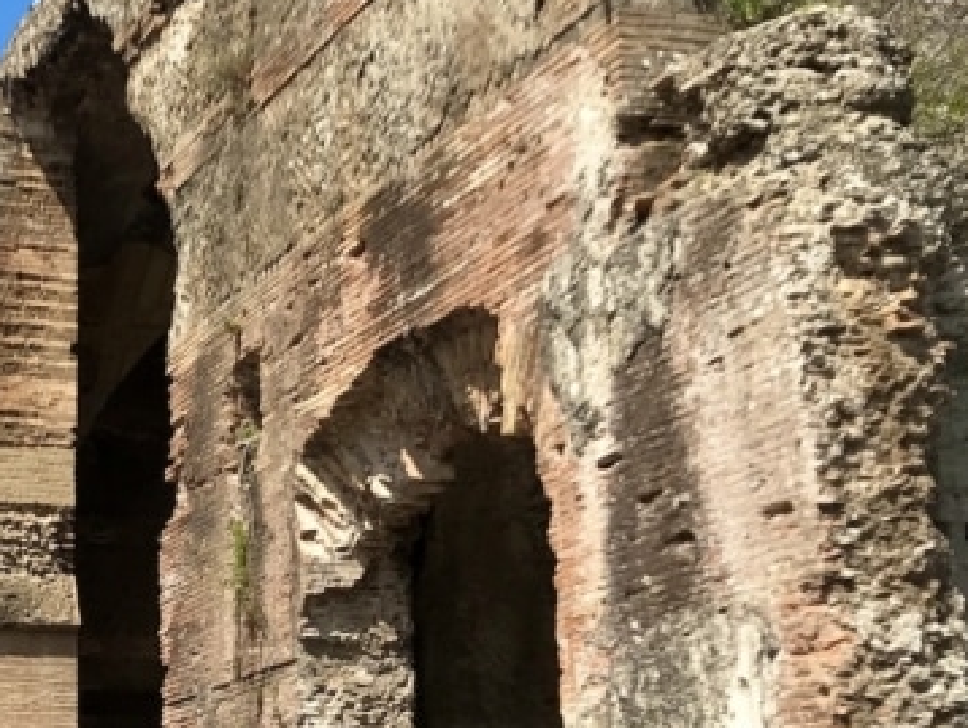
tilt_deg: +10.1
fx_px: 2239
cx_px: -51
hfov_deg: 23.2
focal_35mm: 80
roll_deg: +0.9
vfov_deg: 18.2
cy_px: 620
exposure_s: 1/1953
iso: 20
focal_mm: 3.99
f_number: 1.8
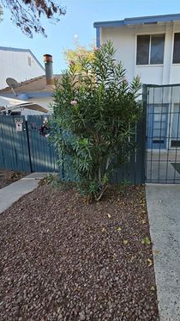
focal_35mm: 19
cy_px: 160
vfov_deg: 89.6
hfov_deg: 57.4
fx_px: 161
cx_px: 116
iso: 40
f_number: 1.9
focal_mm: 2.2
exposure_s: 1/364
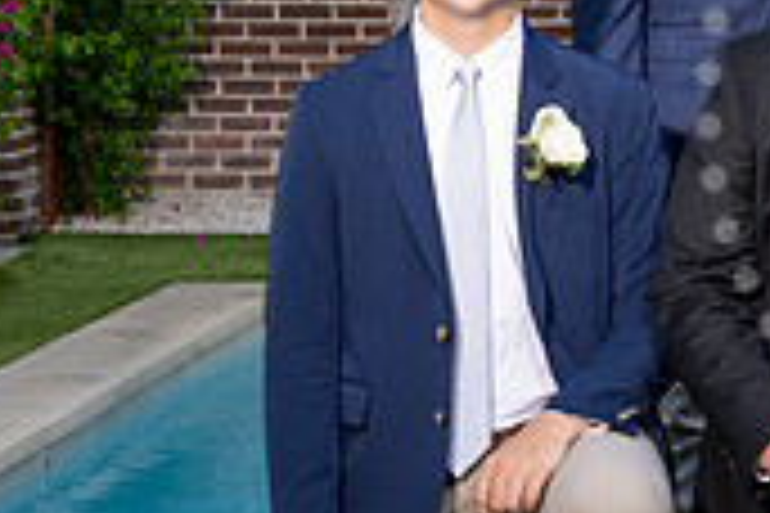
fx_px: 3572
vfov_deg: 8.2
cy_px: 87
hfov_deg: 11.7
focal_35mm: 167
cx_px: 1188
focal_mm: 47
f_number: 8
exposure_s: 1/100
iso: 400
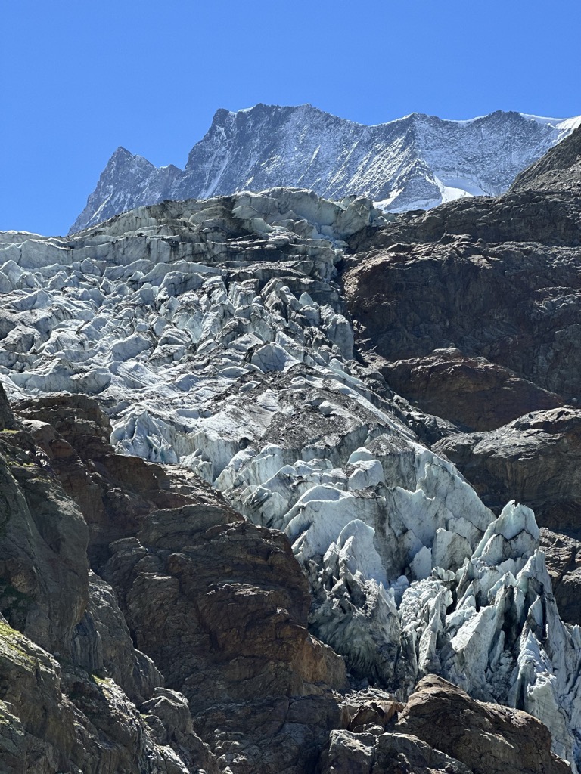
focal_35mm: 77
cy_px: 387
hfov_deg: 19.1
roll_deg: +1.8
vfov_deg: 25.3
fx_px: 1723
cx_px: 290
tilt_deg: +11.2
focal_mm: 9
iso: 32
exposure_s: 1/747
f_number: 2.8
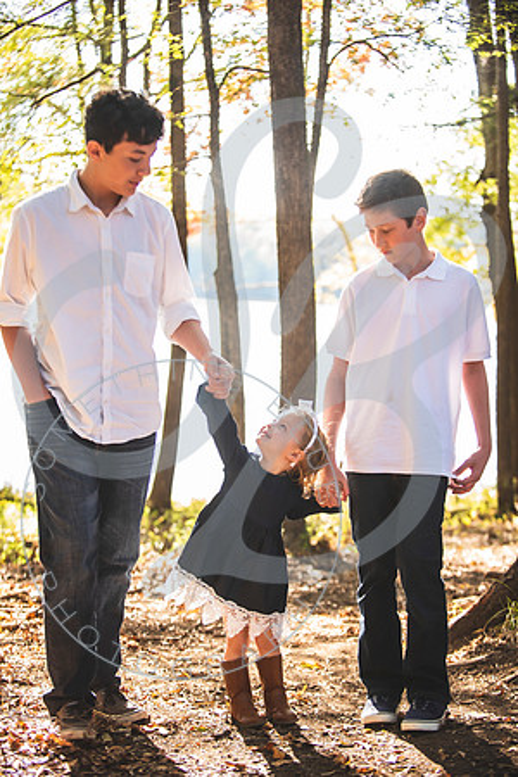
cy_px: 388
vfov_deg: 28.8
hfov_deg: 19.5
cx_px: 259
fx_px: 1511
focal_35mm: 70
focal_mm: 70
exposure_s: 1/250
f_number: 2.8
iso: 400
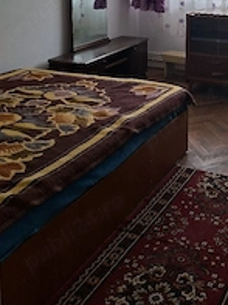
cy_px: 8
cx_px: 225
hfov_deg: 29.0
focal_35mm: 47
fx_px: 413
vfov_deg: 36.7
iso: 100
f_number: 1.8
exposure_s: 1/100
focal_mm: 5.54
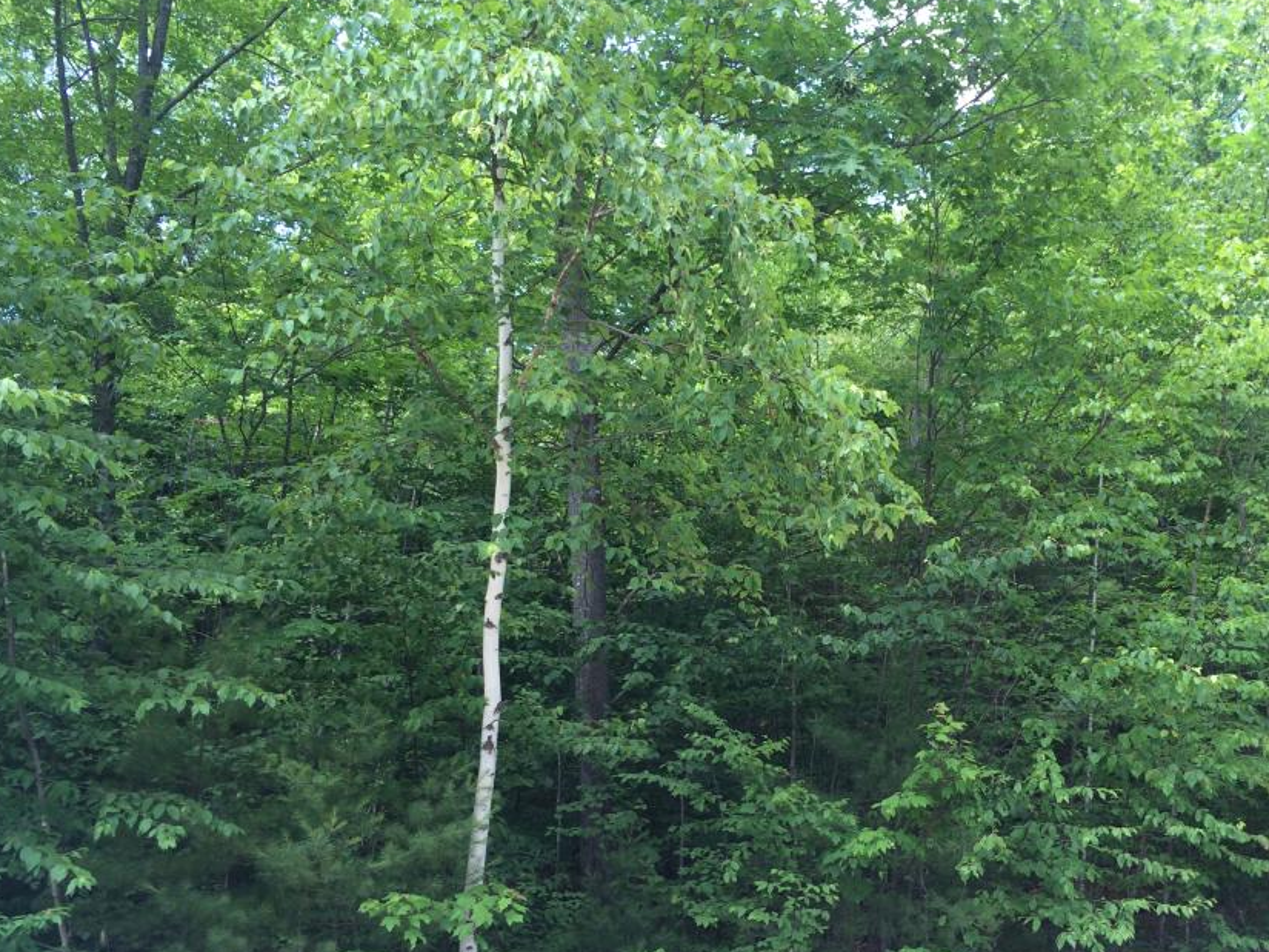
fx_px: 1320
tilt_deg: +15.2
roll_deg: -0.3
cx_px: 778
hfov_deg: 50.9
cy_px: 566
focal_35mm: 36
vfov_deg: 39.5
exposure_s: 1/120
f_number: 2.2
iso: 50
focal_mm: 4.15
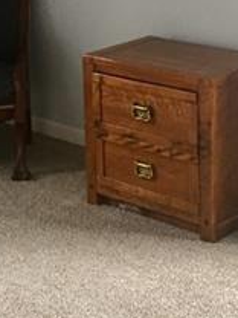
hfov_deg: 13.8
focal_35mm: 107
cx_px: 55
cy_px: 20
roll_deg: +2.8
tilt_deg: -10.4
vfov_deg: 18.0
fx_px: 981
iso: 64
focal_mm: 4.15
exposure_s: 1/30
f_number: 2.2
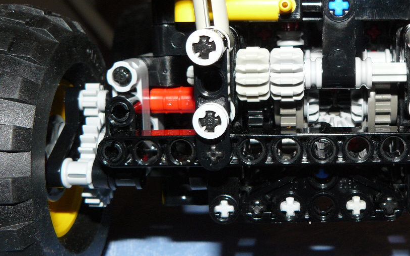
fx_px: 671
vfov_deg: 21.6
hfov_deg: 33.3
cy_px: 118
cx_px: 311
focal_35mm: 60
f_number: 4
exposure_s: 1/25
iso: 100
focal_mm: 6
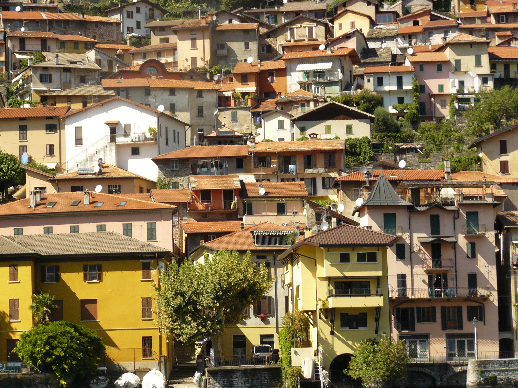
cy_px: 194
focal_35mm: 130
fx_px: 1945
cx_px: 259
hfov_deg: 15.2
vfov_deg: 11.4
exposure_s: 1/200
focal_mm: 21.6
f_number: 5.6
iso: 100
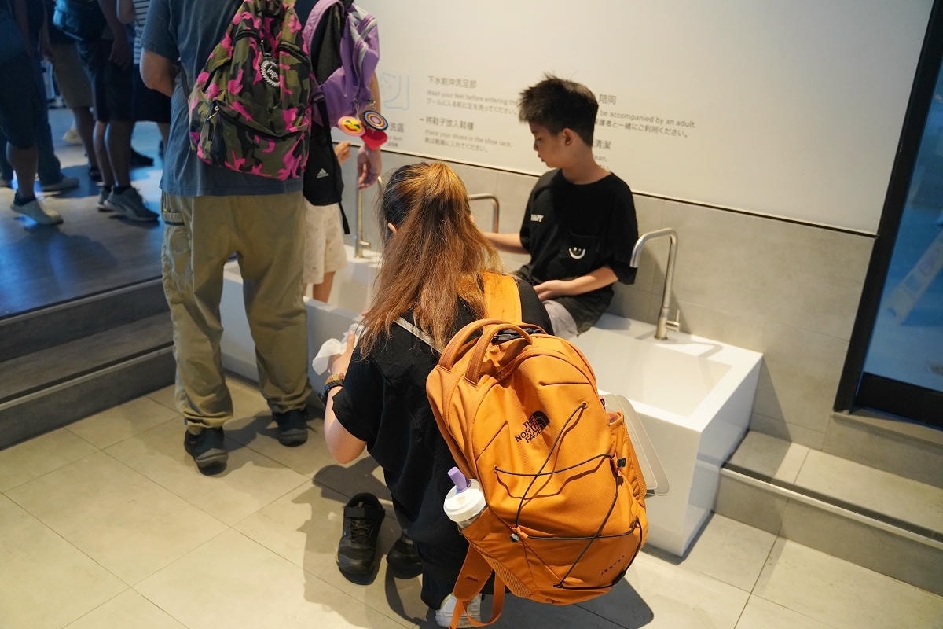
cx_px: 472
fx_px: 733
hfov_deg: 65.5
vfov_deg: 46.4
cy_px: 314
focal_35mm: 28
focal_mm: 28
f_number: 2.8
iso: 2500
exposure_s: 1/160
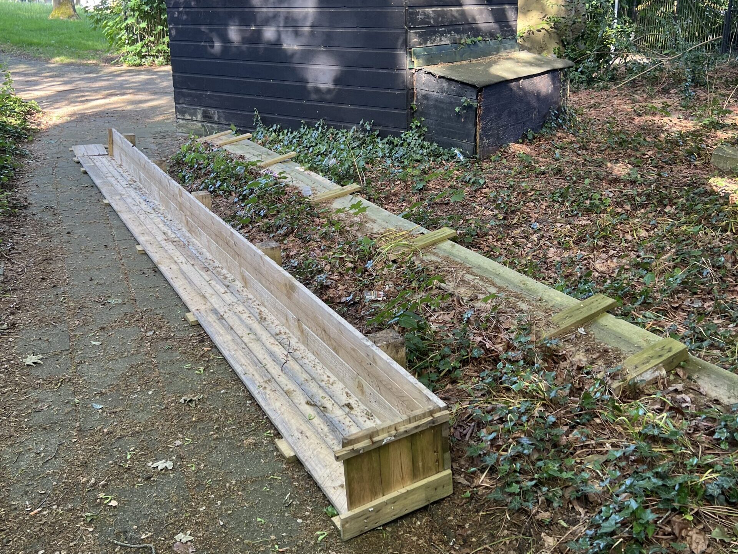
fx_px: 555
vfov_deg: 53.1
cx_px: 369
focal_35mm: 26
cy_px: 277
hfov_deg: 67.3
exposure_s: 1/121
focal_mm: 5.7
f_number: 1.5
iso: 64
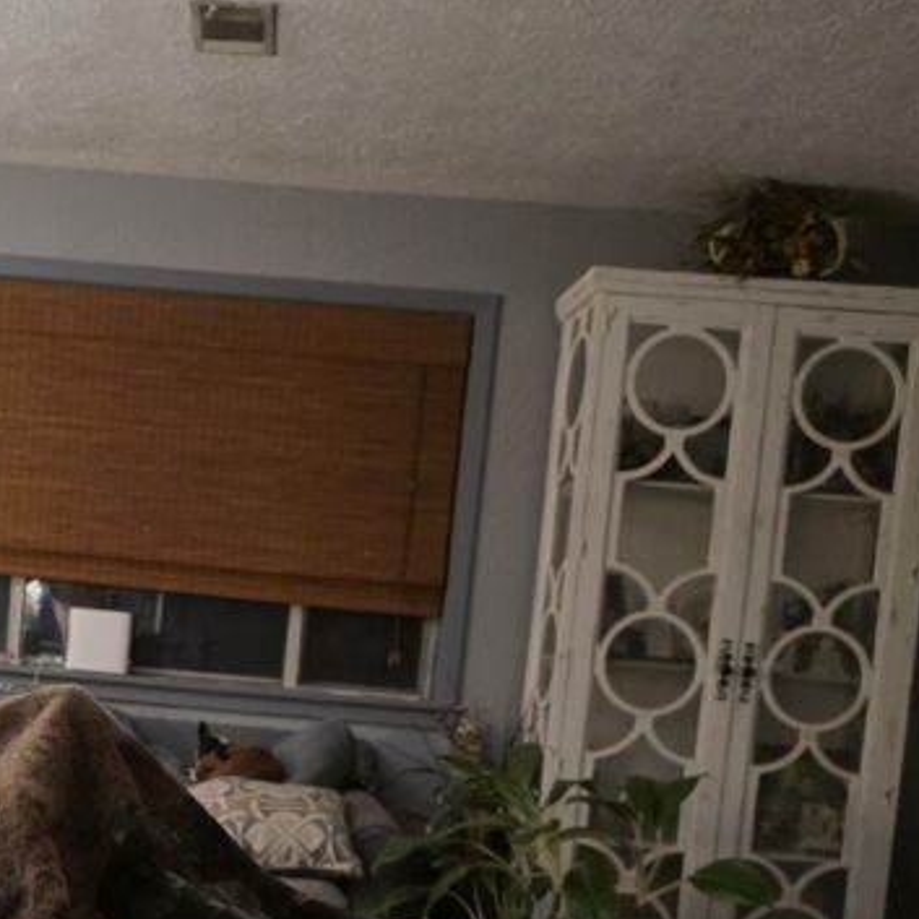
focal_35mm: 59
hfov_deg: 28.2
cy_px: 784
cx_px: 135
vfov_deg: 28.2
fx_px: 1772
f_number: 1.7
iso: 1600
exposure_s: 1/40
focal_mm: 6.3
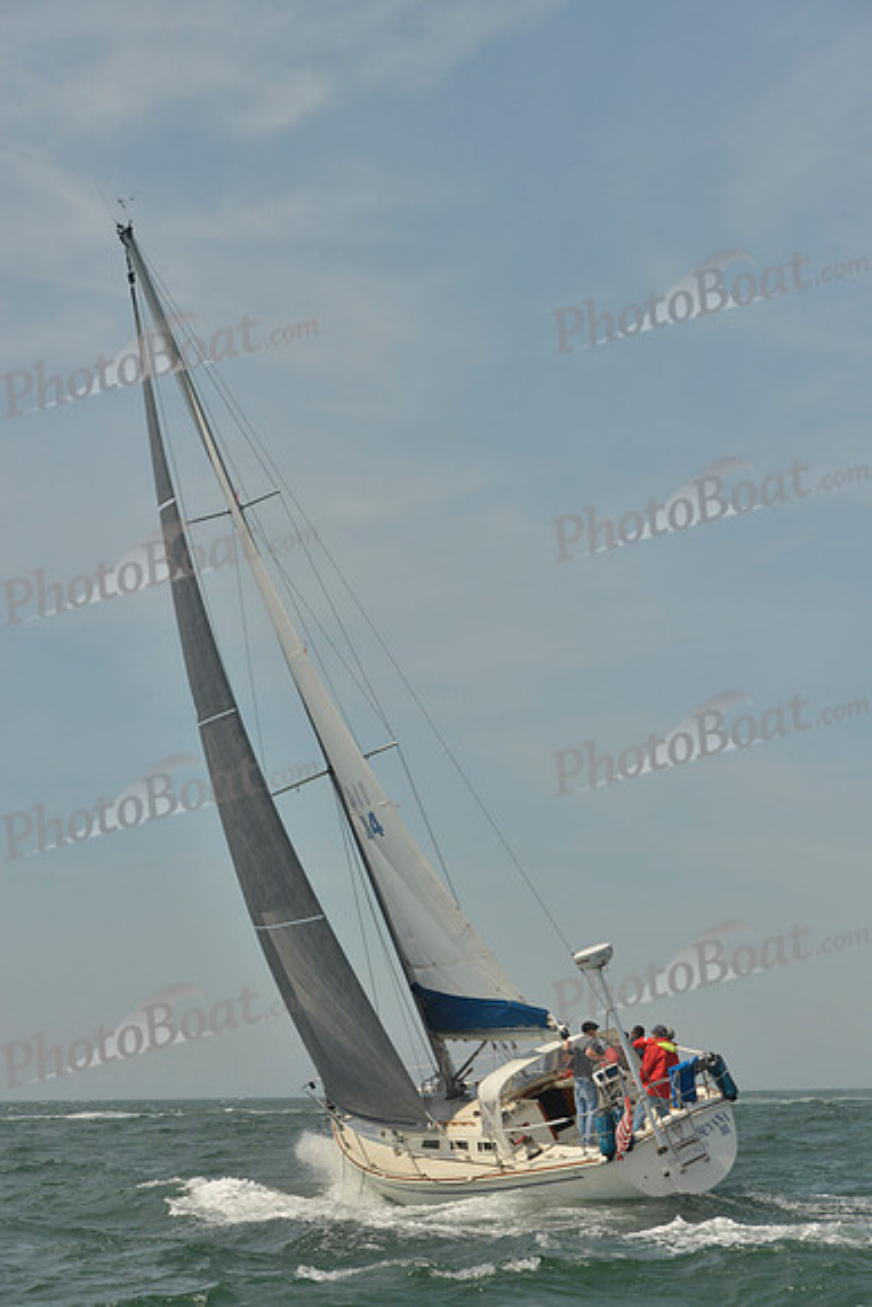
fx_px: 2542
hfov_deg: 19.5
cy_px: 654
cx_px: 436
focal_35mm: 70
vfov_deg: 28.8
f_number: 8
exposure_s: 1/1250
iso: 200
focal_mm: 70
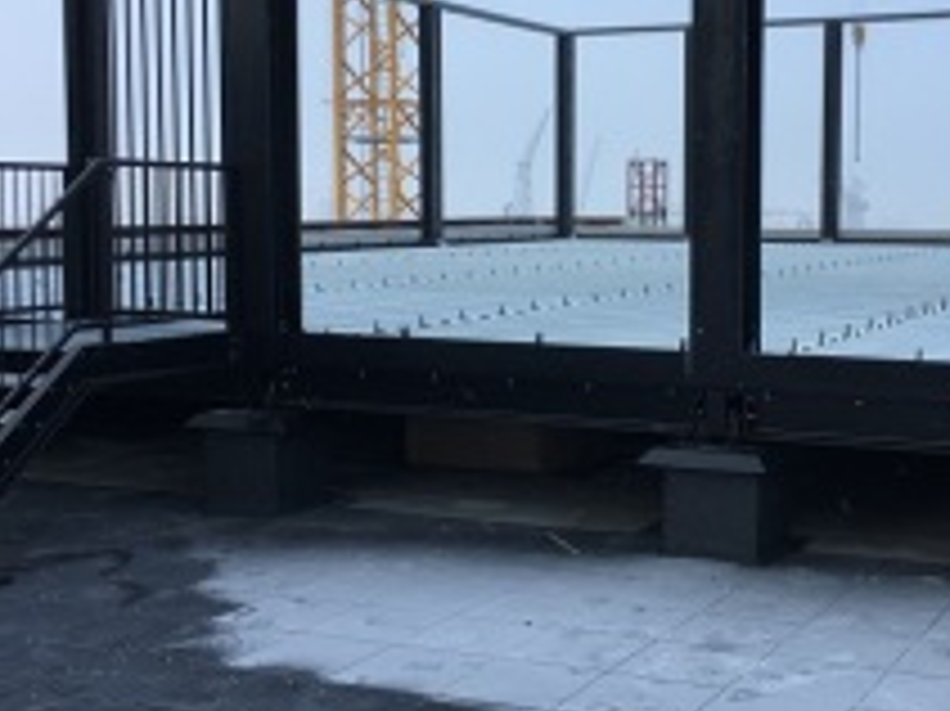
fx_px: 1509
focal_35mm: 55
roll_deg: +0.2
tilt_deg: -4.6
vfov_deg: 26.5
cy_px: 297
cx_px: 603
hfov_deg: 34.7
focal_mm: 4.15
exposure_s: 1/175
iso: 25
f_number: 2.2
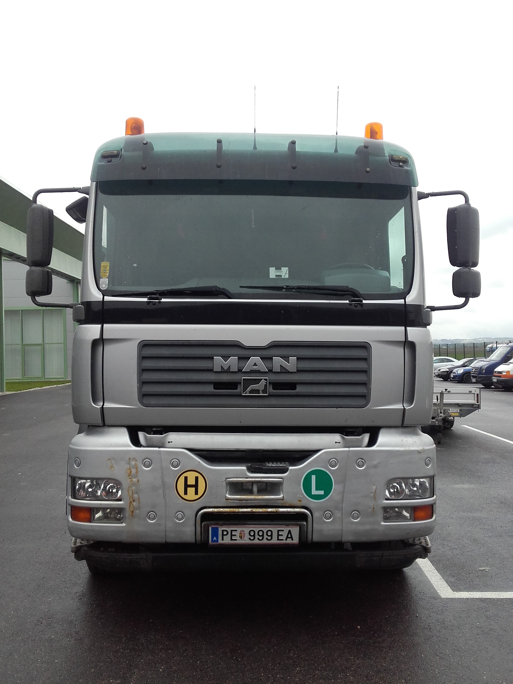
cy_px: 342
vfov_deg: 58.4
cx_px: 256
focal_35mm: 31
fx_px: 613
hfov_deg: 45.4
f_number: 2.2
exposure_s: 1/345
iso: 50
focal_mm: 3.31
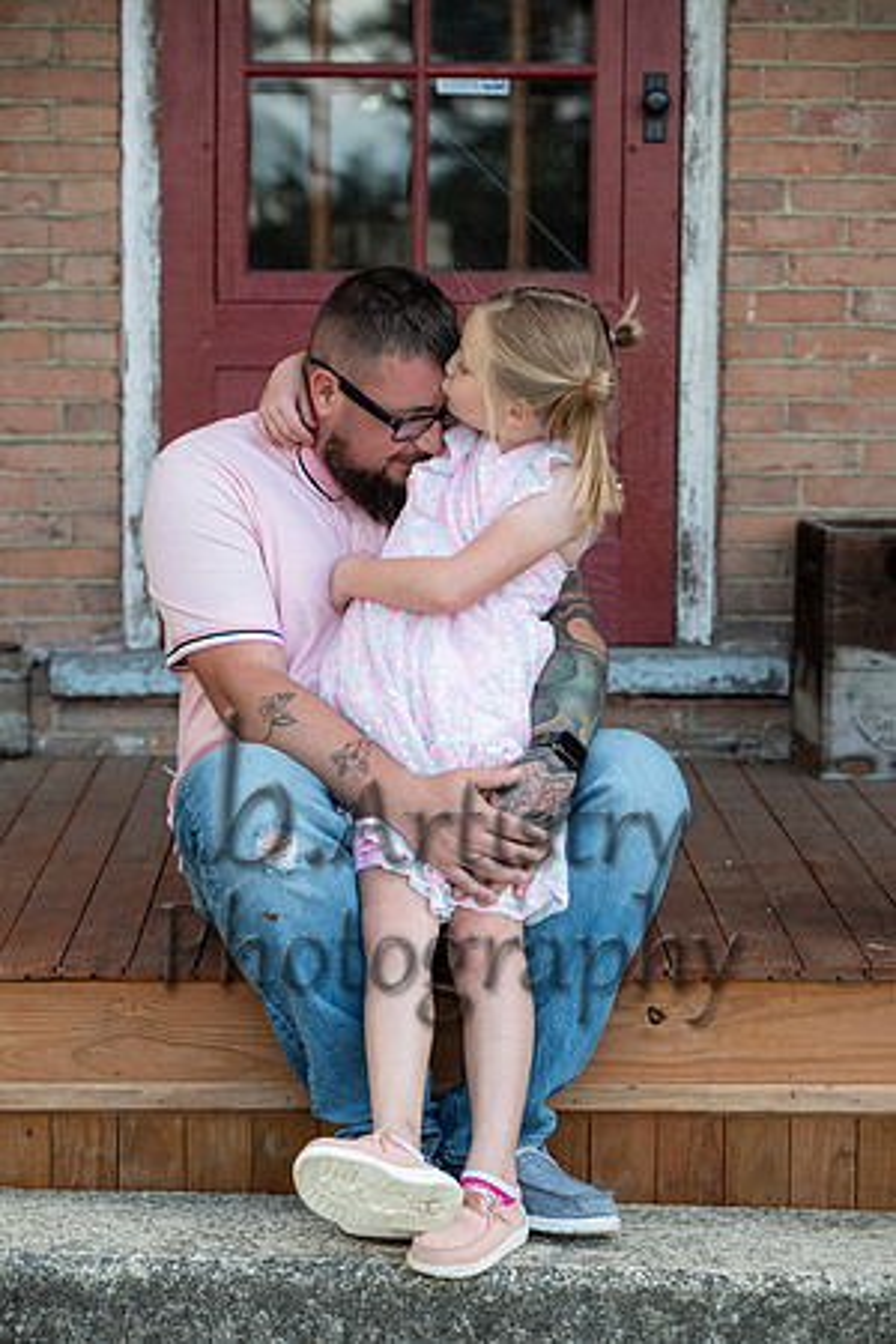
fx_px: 3808
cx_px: 448
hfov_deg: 13.4
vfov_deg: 20.0
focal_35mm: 102
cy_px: 672
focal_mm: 102
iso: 200
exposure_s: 1/125
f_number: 4
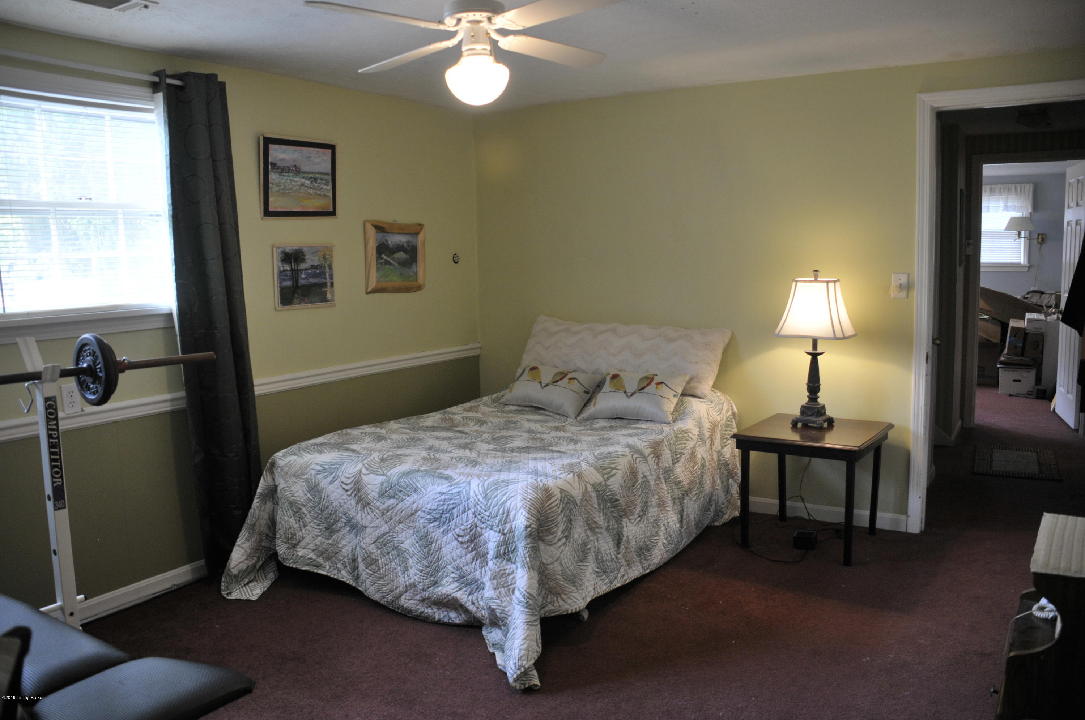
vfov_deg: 47.8
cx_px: 542
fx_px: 813
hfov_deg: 67.4
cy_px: 360
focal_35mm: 27
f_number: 3.5
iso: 400
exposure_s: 1/30
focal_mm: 18
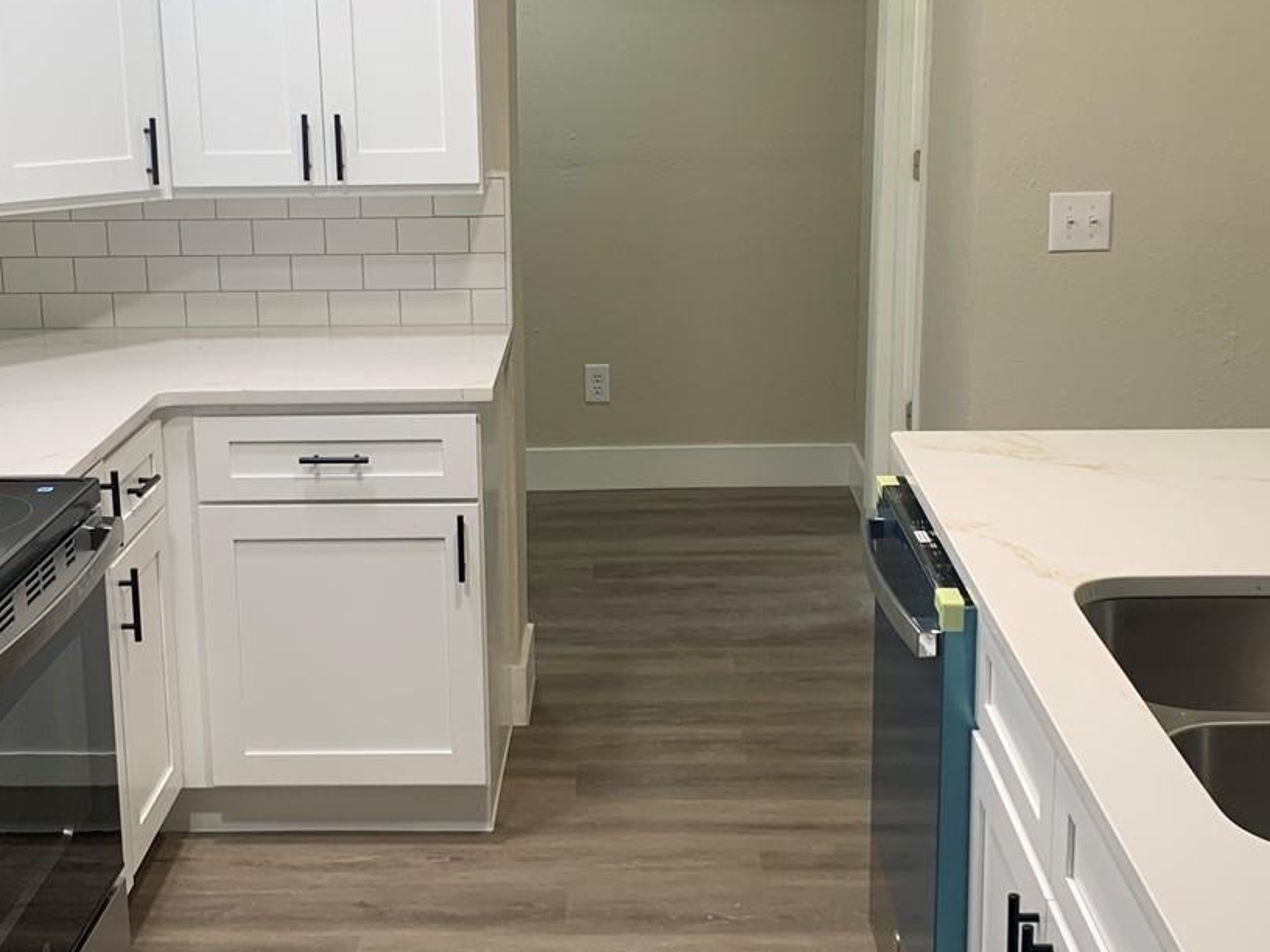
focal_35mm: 51
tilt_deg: -13.2
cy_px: 426
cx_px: 576
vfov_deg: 28.5
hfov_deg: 37.5
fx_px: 1871
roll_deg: +1.3
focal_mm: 4.25
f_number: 1.8
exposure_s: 1/60
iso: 50
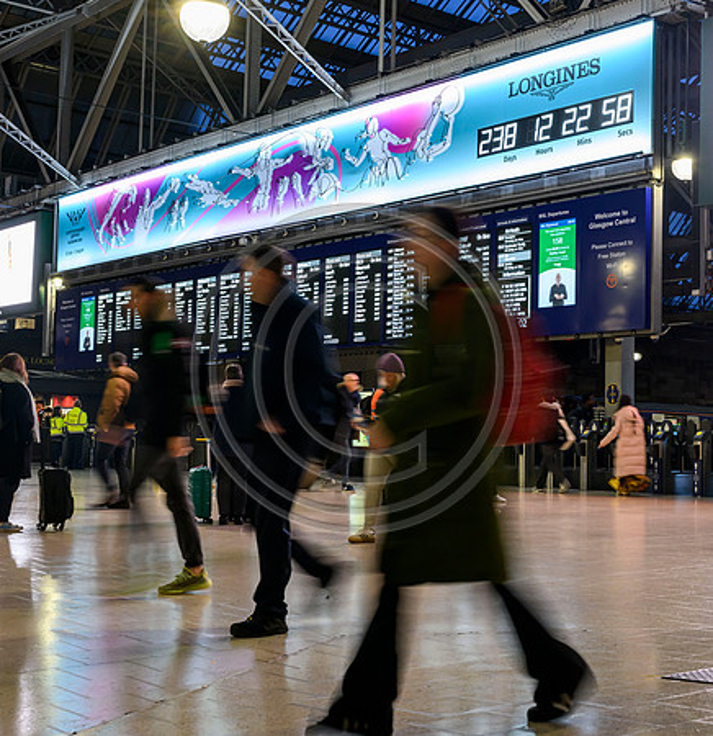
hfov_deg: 31.7
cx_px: 341
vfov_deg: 32.6
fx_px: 1257
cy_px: 368
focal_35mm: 53
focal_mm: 41
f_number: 8
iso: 1600
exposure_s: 1/15
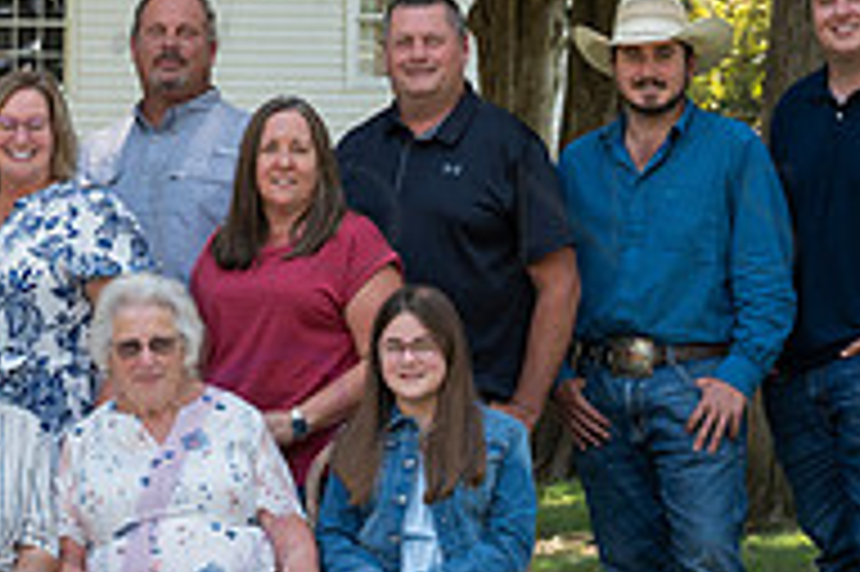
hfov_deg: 12.8
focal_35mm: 158
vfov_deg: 8.7
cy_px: 439
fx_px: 3771
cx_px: -23
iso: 400
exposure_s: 1/160
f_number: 8
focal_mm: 52
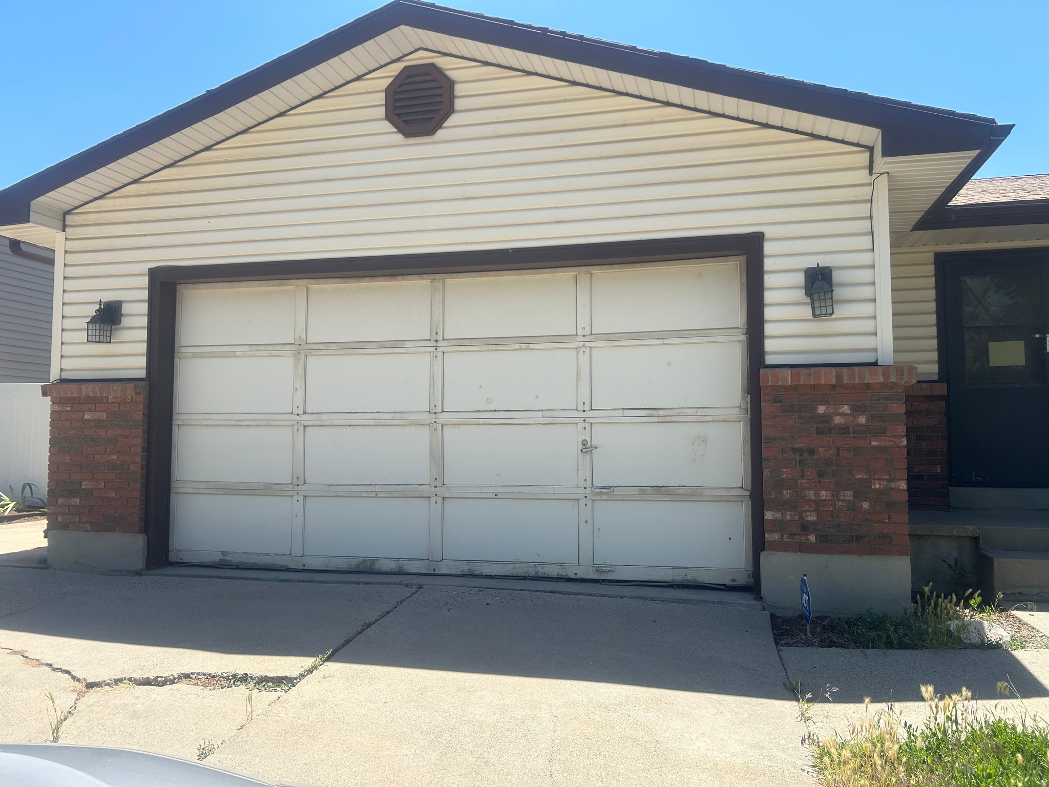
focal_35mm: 26
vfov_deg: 53.1
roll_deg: +0.4
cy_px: 394
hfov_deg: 67.3
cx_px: 524
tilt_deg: +3.9
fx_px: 788
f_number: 1.5
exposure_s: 1/2353
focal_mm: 5.7
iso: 50
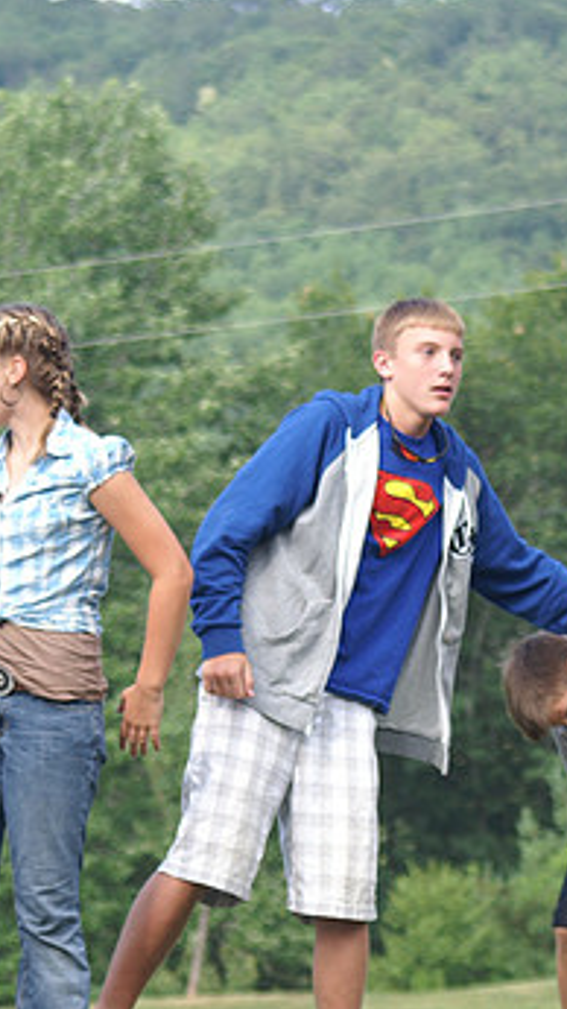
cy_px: 553
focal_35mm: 185
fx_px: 4946
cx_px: 380
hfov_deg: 6.6
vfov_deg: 11.6
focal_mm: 70
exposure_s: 1/250
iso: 100
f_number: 5
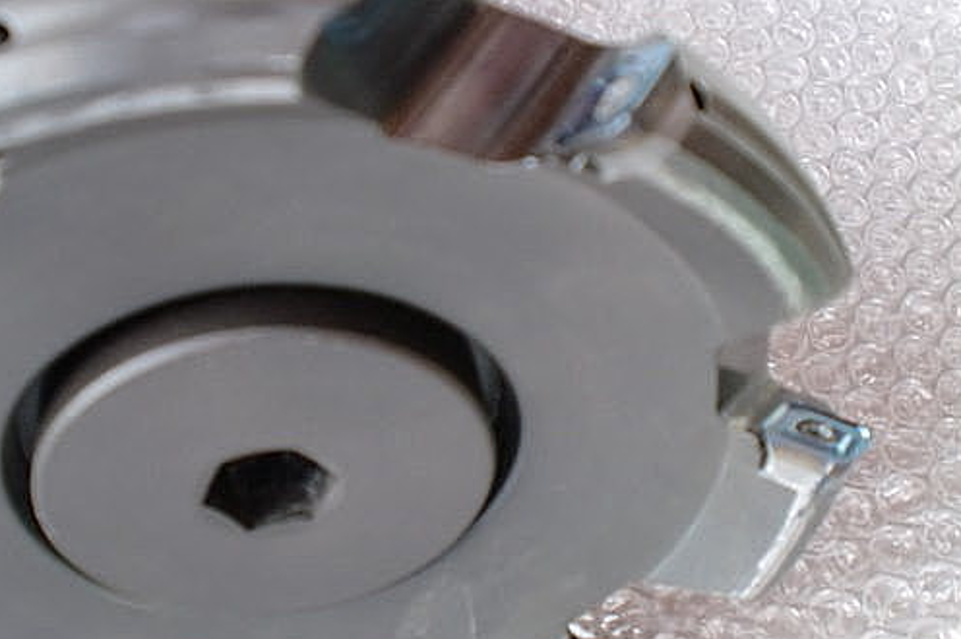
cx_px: 364
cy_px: 292
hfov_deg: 41.7
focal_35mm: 47
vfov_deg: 28.6
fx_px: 1254
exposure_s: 1/60
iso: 160
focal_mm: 6.3
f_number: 3.1
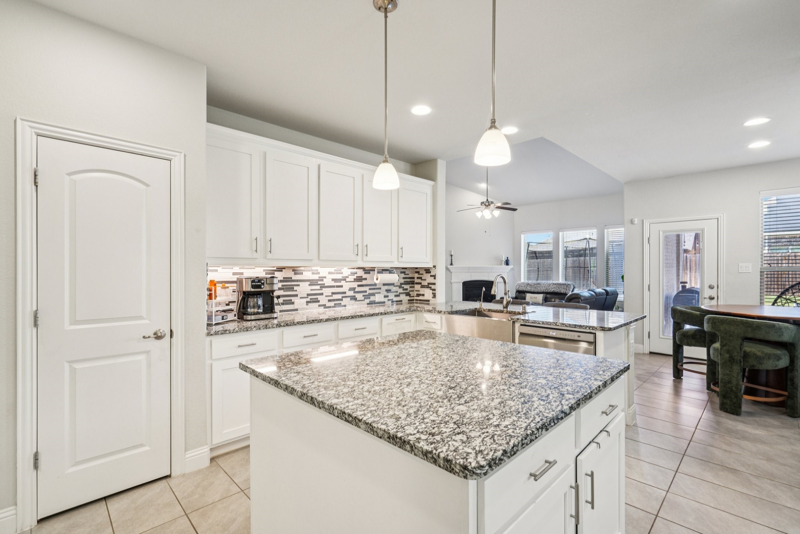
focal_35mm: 16
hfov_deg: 96.7
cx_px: 400
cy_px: 267
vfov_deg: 73.7
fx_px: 356
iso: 400
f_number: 8
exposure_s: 1/25
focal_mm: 16
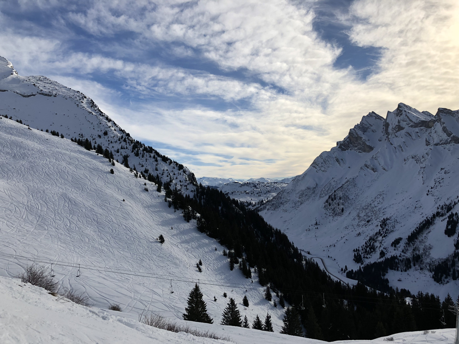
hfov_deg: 63.4
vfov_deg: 49.7
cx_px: 230
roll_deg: +1.9
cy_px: 172
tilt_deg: +3.4
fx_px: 371
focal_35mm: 28
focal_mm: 4
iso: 25
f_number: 1.8
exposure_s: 1/6024
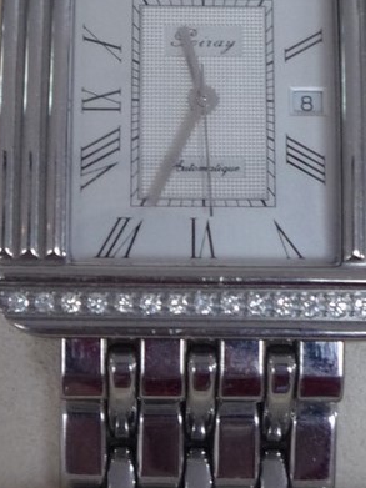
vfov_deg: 21.1
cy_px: 116
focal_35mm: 92
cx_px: 149
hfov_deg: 16.0
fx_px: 1298
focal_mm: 5.2
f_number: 3.3
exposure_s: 1/30
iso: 200
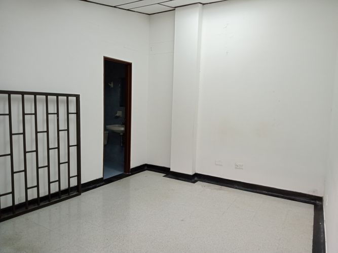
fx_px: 273
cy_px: 126
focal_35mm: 28
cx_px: 169
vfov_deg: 49.7
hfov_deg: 63.5
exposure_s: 1/40
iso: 115
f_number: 2.2
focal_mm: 3.37
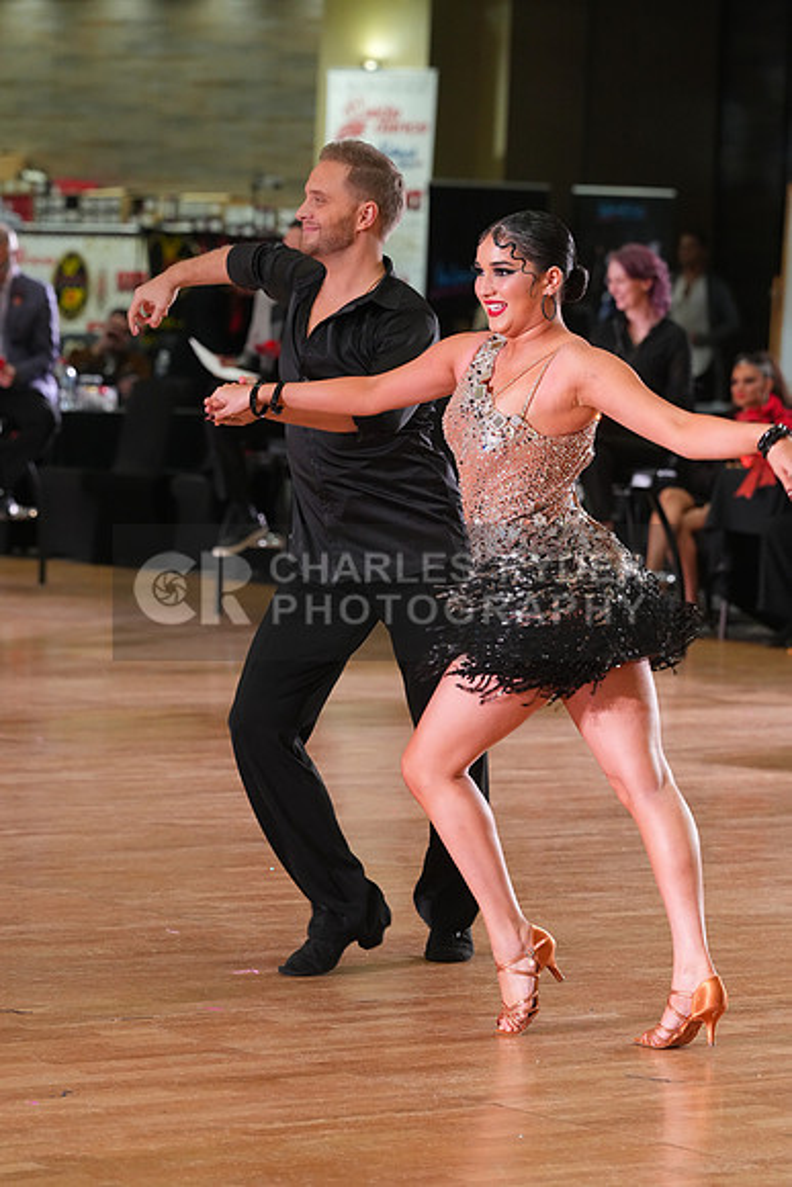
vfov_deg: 12.5
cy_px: 594
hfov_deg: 8.4
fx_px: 5408
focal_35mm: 164
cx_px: 396
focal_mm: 164
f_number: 5.6
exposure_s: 1/200
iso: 3200
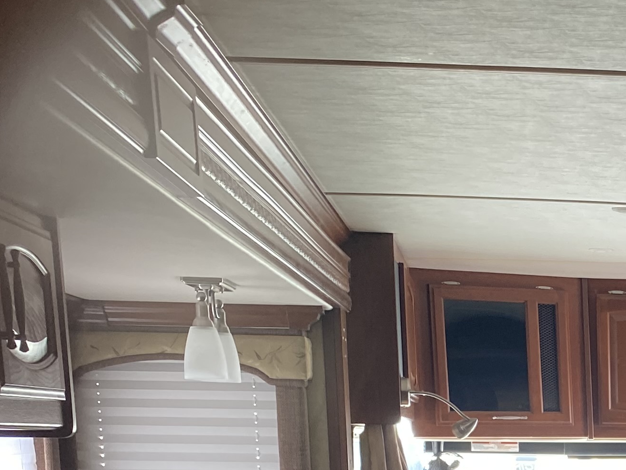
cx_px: 855
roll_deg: -1.5
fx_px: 1447
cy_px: 700
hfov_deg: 21.6
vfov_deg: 16.8
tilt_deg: -10.1
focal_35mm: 80
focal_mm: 4.25
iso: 125
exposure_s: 1/121
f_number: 1.8
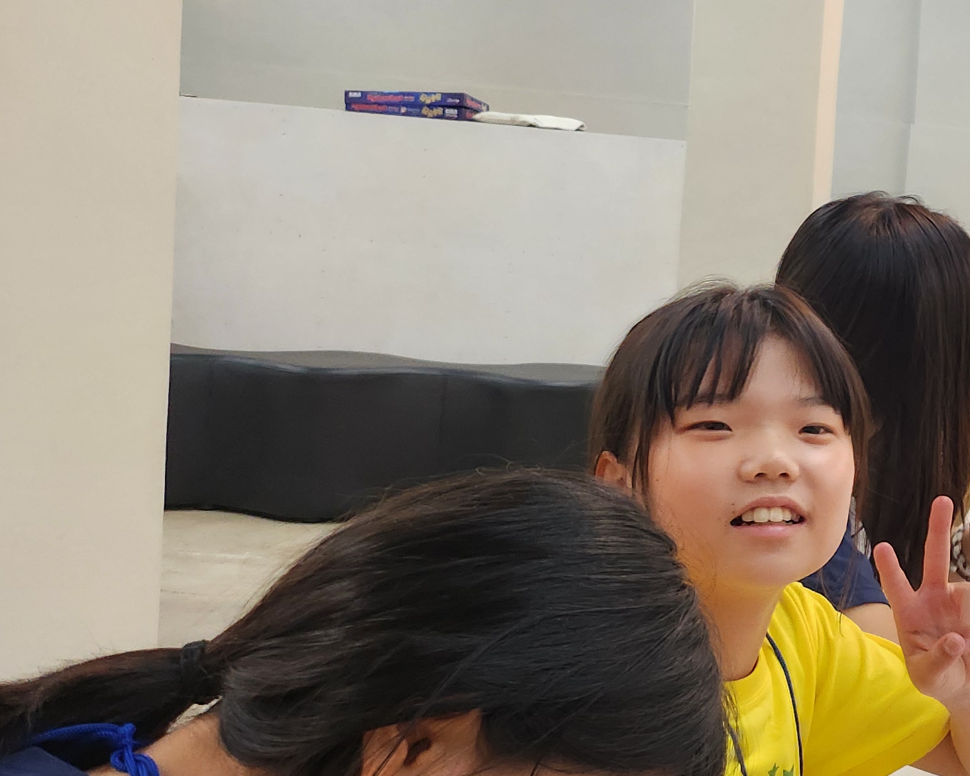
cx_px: 1234
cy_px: 310
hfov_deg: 25.7
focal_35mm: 64
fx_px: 1837
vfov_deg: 23.8
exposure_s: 1/120
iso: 200
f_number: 1.8
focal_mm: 5
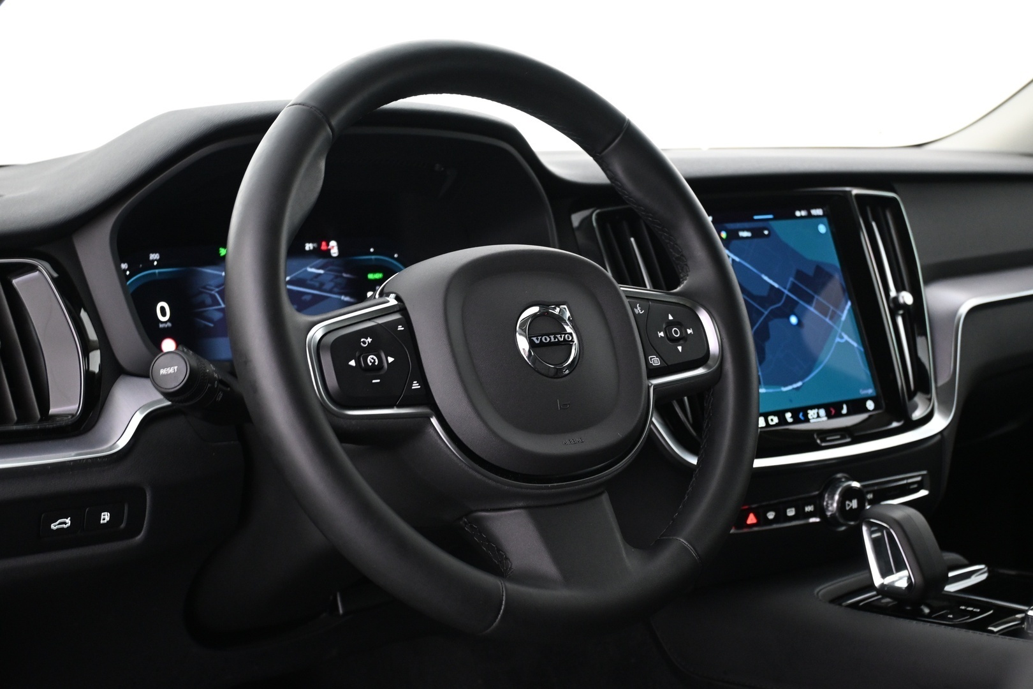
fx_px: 1356
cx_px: 516
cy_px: 344
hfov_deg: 41.7
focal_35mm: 47
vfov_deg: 28.5
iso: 1600
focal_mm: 31.5
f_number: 5
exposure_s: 1/13
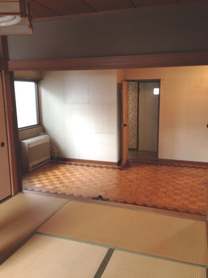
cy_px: 139
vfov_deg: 55.4
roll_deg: +0.3
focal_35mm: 33
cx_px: 104
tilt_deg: -8.1
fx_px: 264
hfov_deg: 42.9
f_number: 2.4
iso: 50
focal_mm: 4.12
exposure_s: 1/24
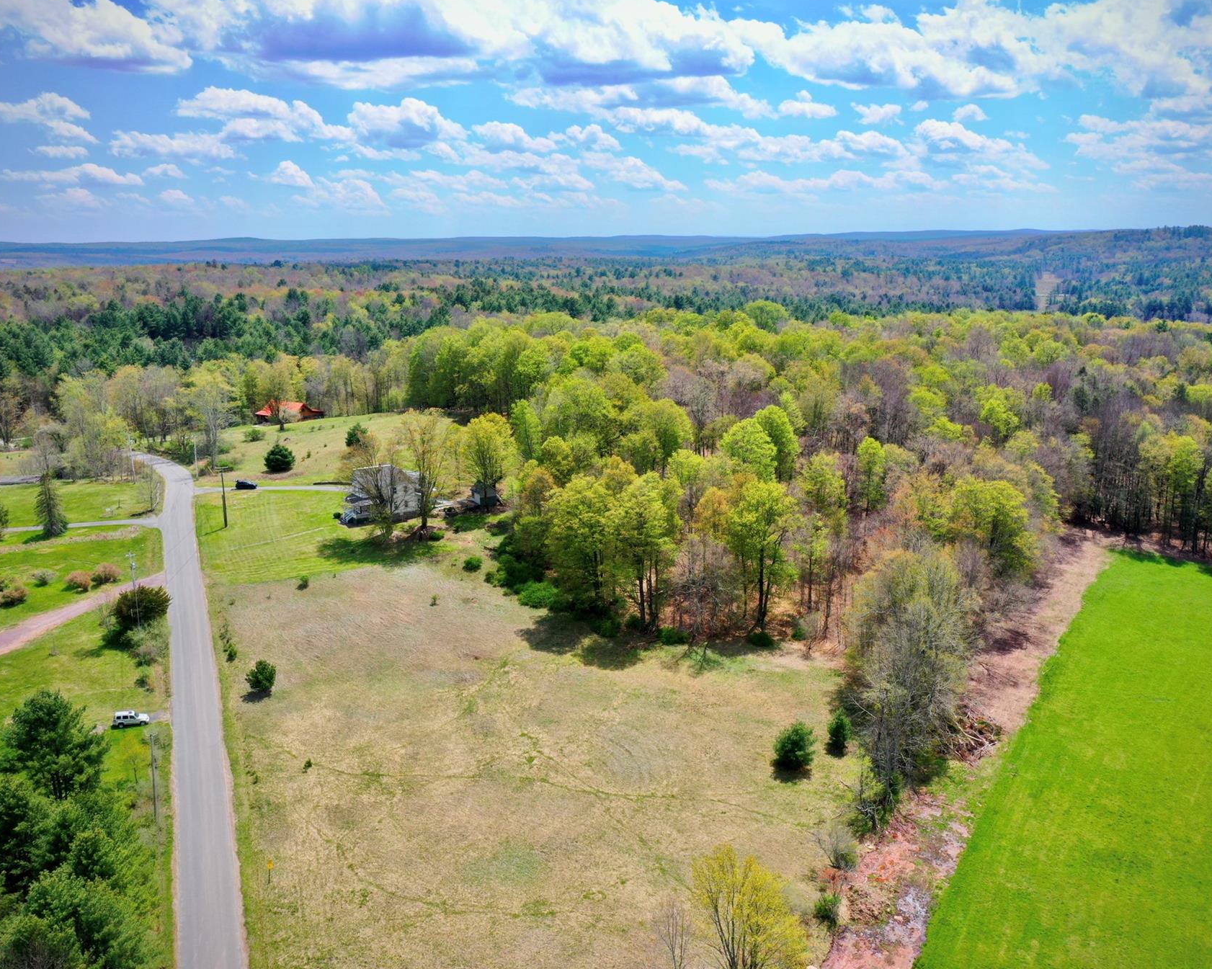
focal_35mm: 32
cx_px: 625
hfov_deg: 55.7
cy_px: 481
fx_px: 1148
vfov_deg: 45.8
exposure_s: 1/200
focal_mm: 10.26
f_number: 8
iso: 100
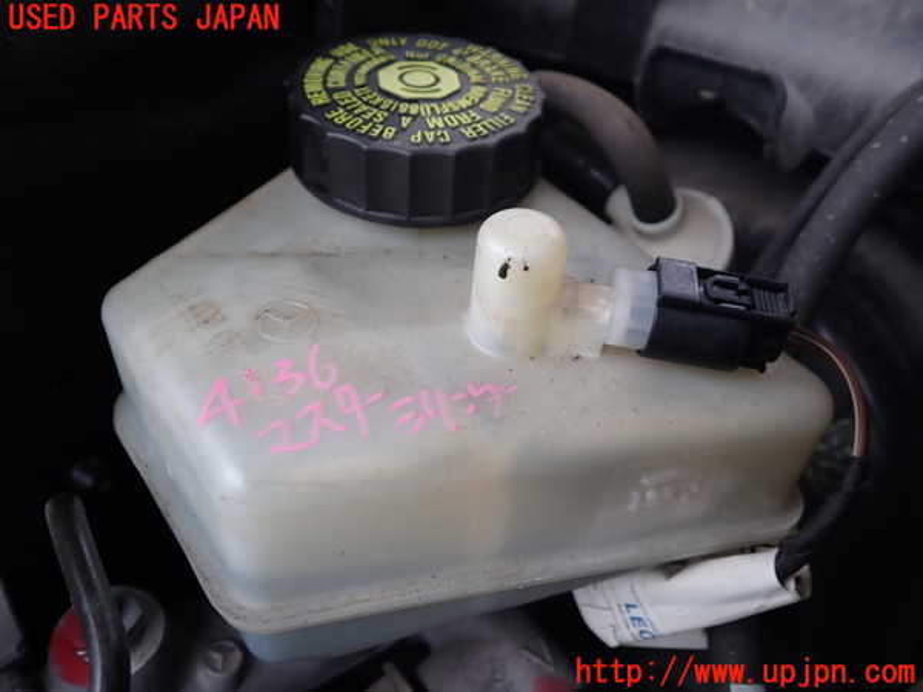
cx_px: 462
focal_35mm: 30
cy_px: 346
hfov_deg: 60.0
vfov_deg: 46.8
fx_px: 800
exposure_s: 1/60
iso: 100
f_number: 2.3
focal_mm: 5.4
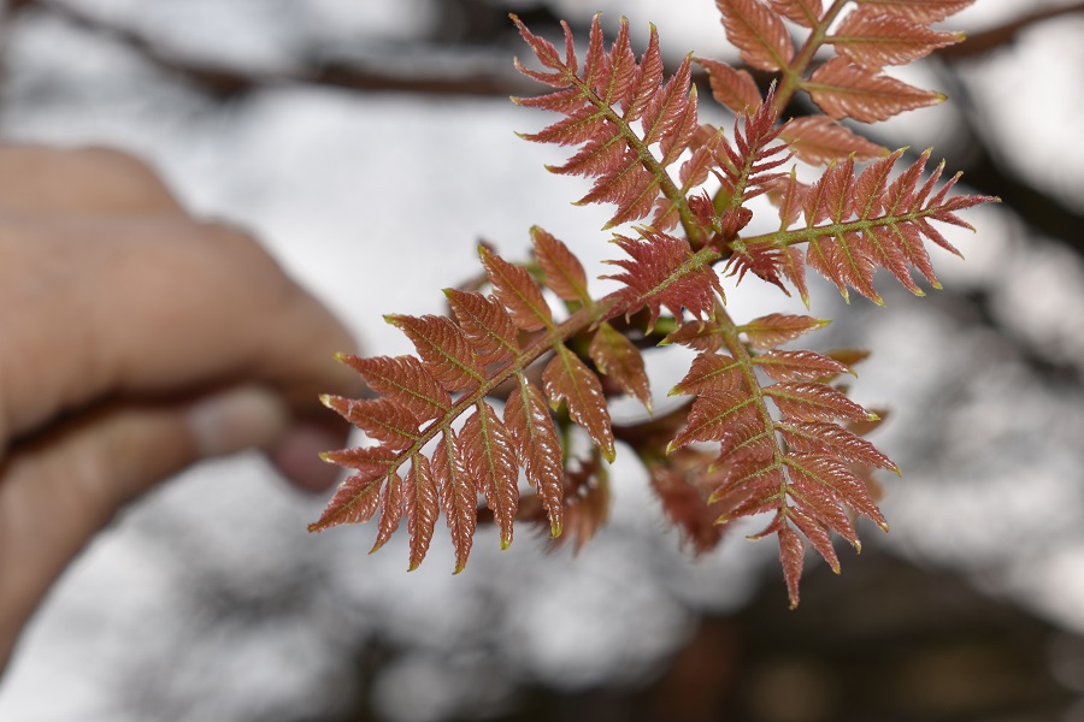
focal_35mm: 82
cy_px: 361
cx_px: 542
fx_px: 2484
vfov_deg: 16.6
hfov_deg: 24.6
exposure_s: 1/200
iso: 100
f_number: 8
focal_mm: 55
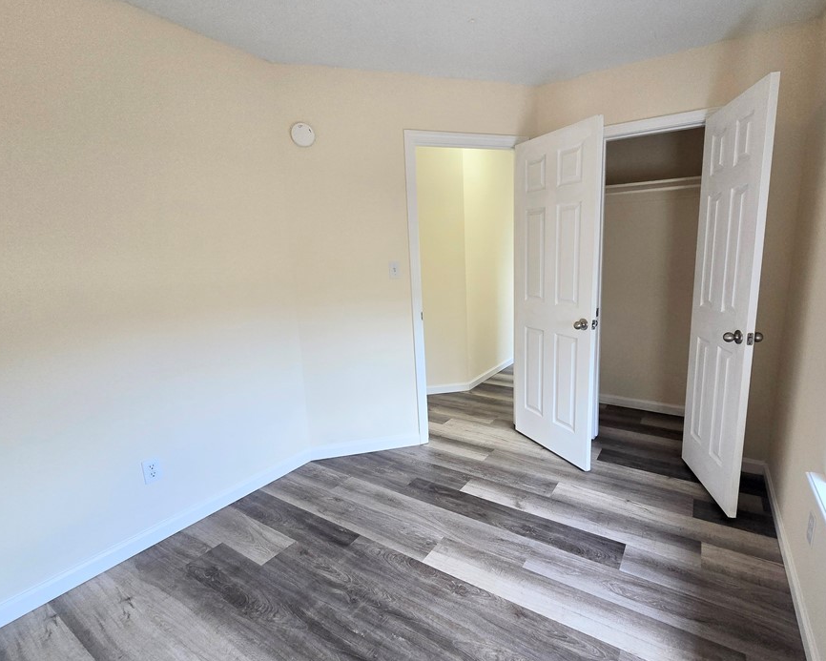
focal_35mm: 15
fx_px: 367
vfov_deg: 84.0
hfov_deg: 96.3
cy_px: 328
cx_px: 465
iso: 100
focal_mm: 2.2
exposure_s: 1/120
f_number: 2.2
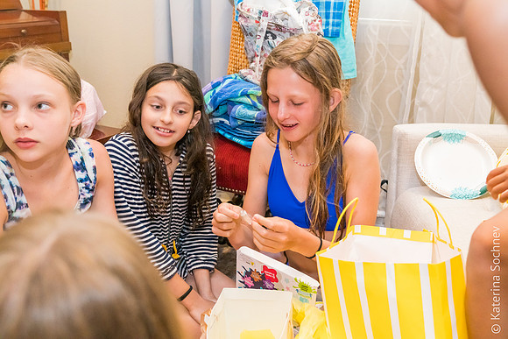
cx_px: 254
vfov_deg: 34.2
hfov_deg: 49.5
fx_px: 550
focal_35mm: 39
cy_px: 170
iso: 16000
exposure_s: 1/250
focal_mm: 39
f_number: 4.5
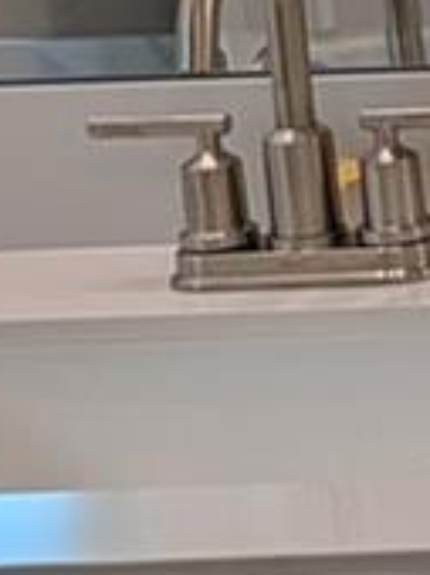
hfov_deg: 5.2
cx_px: 2160
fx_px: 3753
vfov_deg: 8.6
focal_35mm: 226
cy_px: -169
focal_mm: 6.9
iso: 18
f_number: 1.68
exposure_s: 1/302
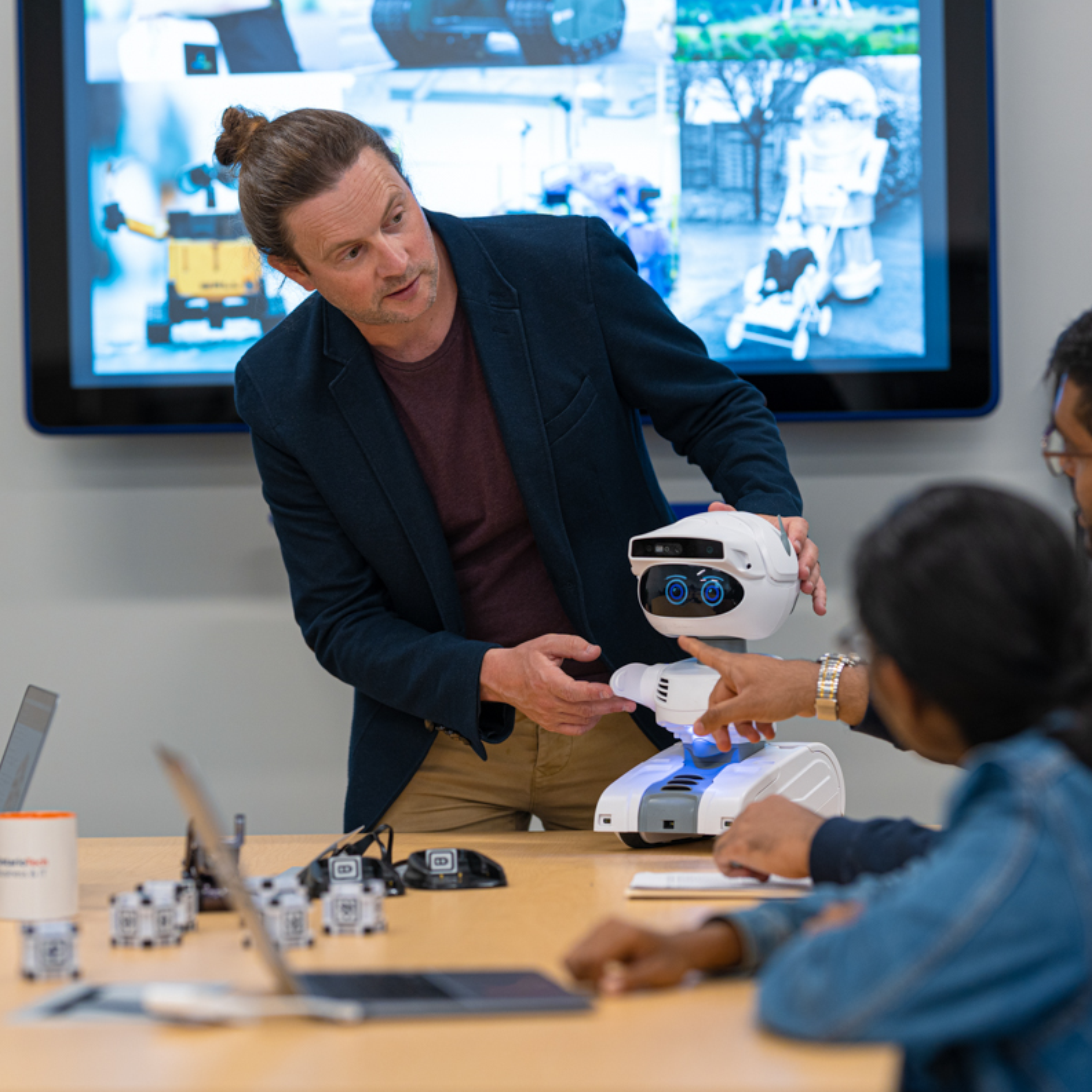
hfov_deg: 12.9
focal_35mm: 135
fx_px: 4818
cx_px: 463
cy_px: 545
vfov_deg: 12.9
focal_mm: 105
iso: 400
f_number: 2.2
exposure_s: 1/125
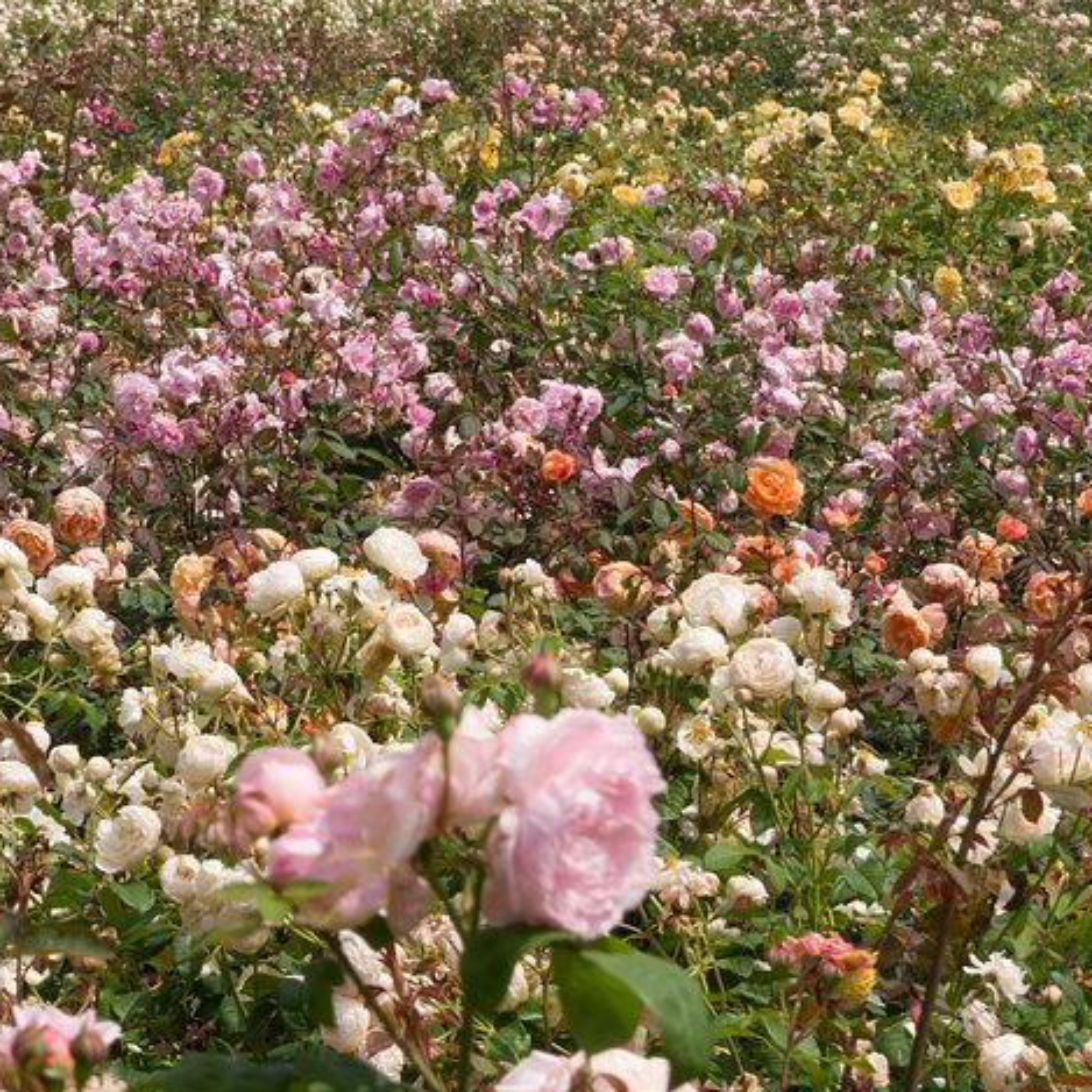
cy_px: 9
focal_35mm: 278
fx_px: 9922
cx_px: -116
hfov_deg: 6.3
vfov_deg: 6.3
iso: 100
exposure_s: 1/200
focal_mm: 50
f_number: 10
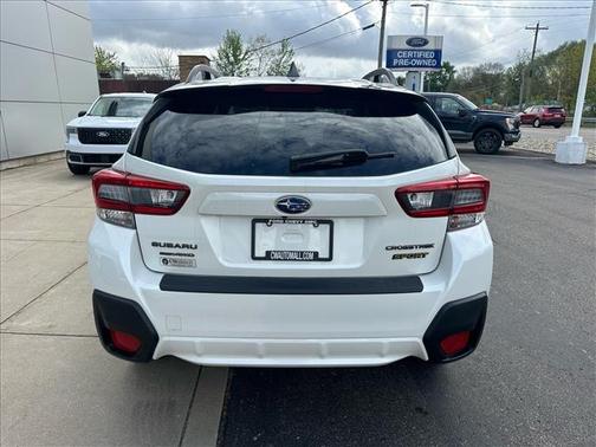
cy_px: 224
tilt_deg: -15.4
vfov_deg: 56.8
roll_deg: +0.9
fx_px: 413
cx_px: 298
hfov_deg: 71.6
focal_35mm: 24
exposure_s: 1/2110
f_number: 1.78
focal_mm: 6.86
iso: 80
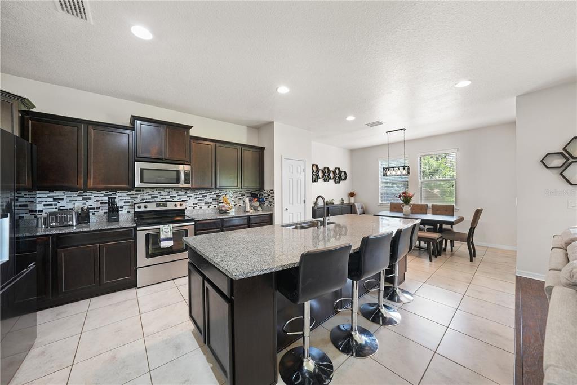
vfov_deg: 90.0
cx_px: 288
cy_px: 192
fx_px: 192
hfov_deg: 112.6
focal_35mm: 12
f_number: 7.1
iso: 400
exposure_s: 1/3
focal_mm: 12
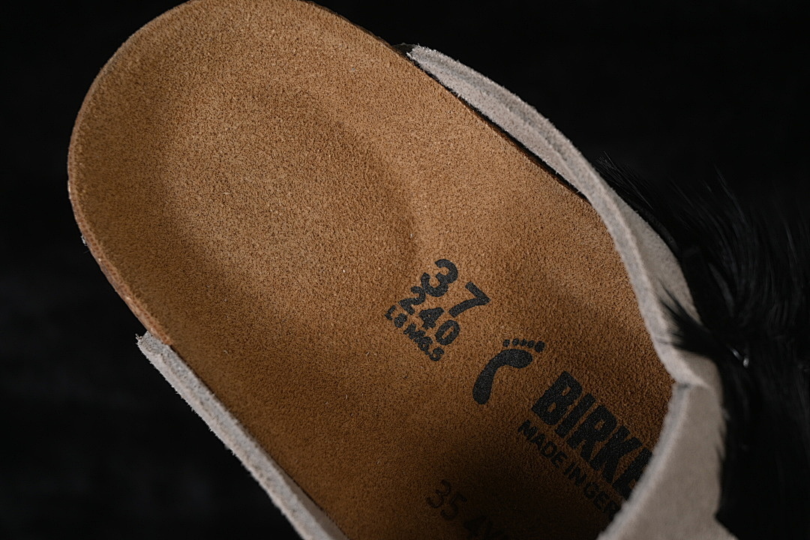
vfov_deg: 18.2
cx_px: 405
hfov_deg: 27.0
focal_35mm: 75
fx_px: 1687
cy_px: 270
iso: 160
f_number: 7.1
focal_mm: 50
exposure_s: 1/80
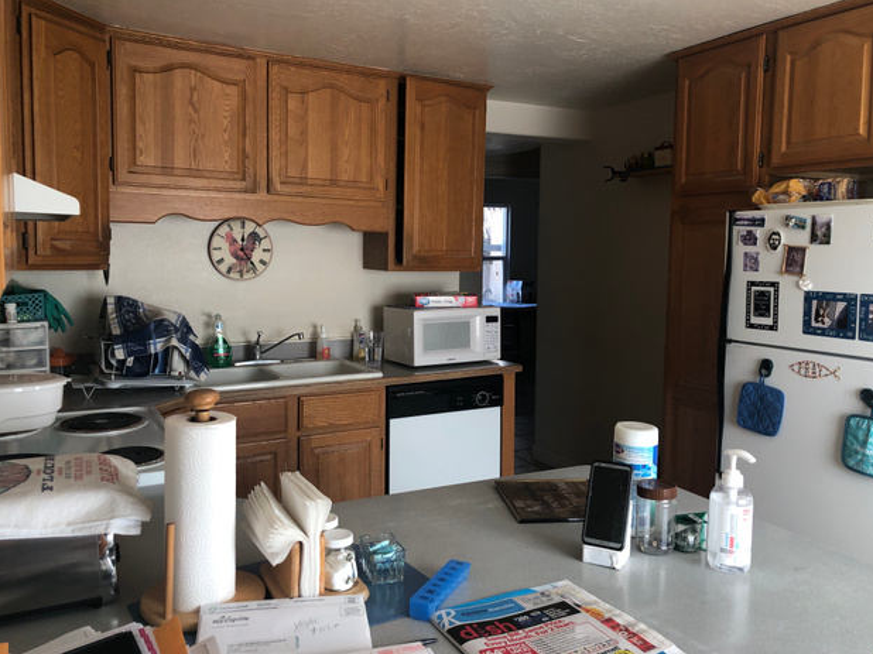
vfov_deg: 48.2
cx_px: 438
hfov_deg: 61.7
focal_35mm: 29
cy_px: 326
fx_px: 731
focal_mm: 4
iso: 50
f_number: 1.8
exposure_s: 1/120
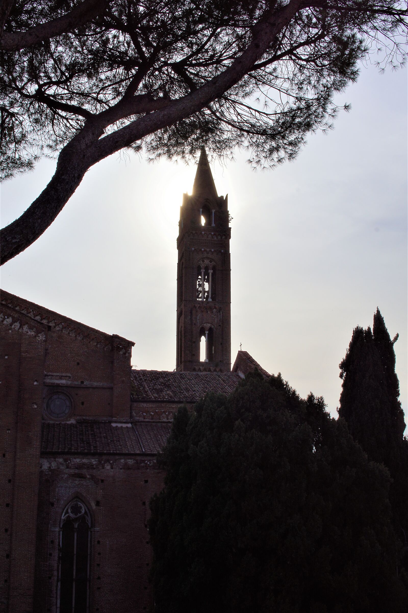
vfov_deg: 43.6
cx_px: 204
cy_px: 306
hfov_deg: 29.9
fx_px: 765
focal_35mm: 45
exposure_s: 1/400
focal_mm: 30
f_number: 16
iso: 200
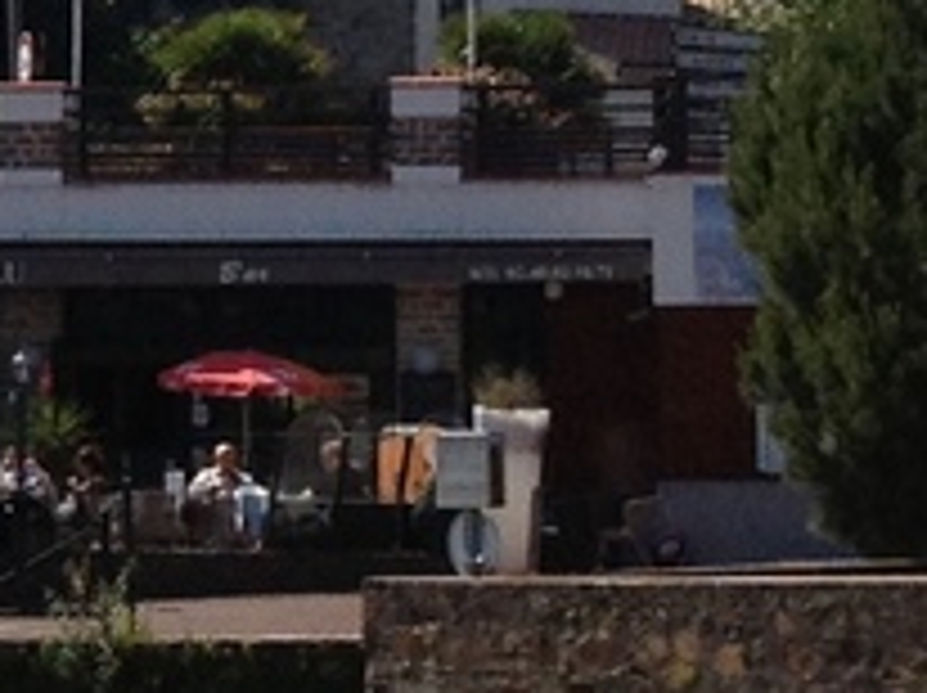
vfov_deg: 5.4
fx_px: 7276
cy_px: 144
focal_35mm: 272
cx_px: -1188
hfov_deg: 6.9
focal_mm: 4.28
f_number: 2.4
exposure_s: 1/2208
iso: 50
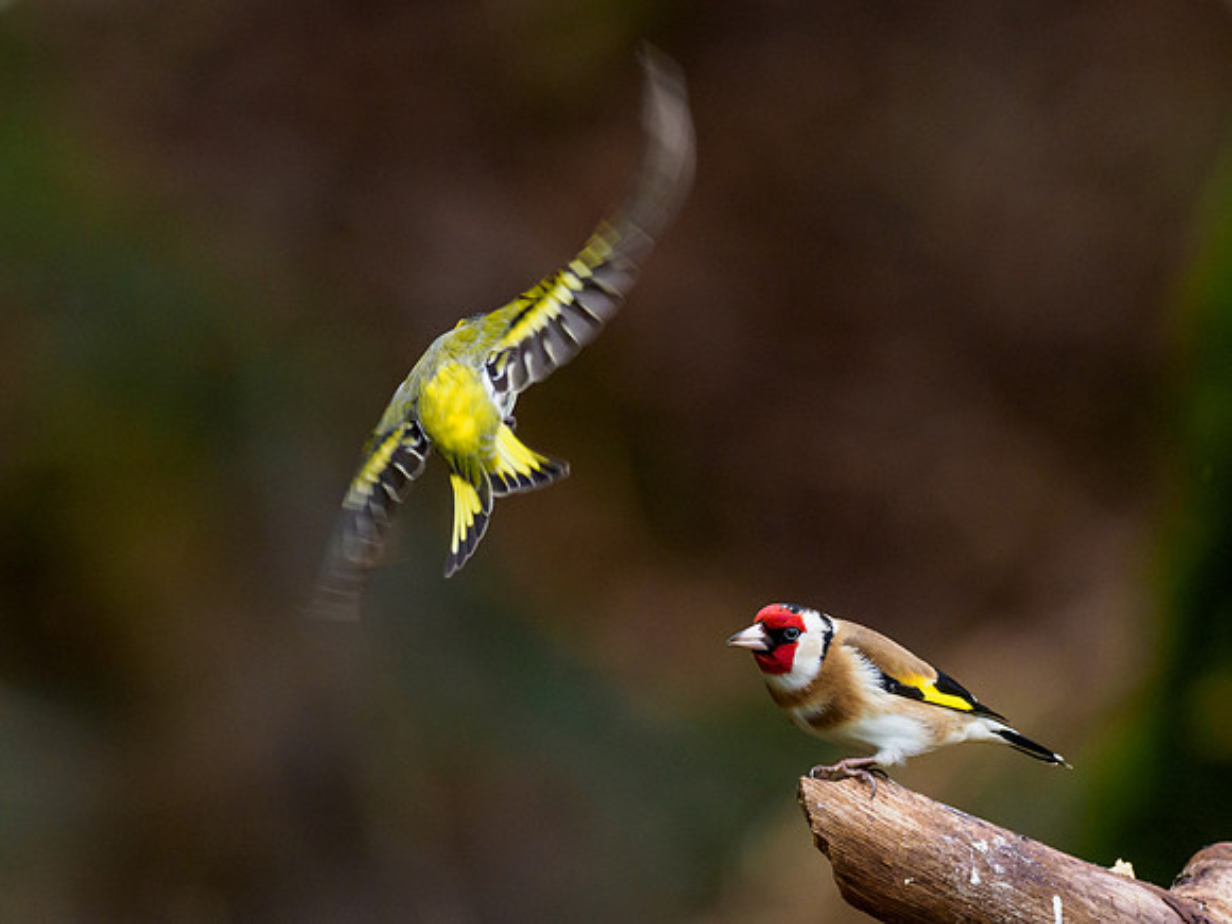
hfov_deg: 2.1
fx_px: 33683
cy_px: 679
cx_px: 772
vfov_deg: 1.6
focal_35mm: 946
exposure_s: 1/640
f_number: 4
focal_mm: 300
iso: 1000
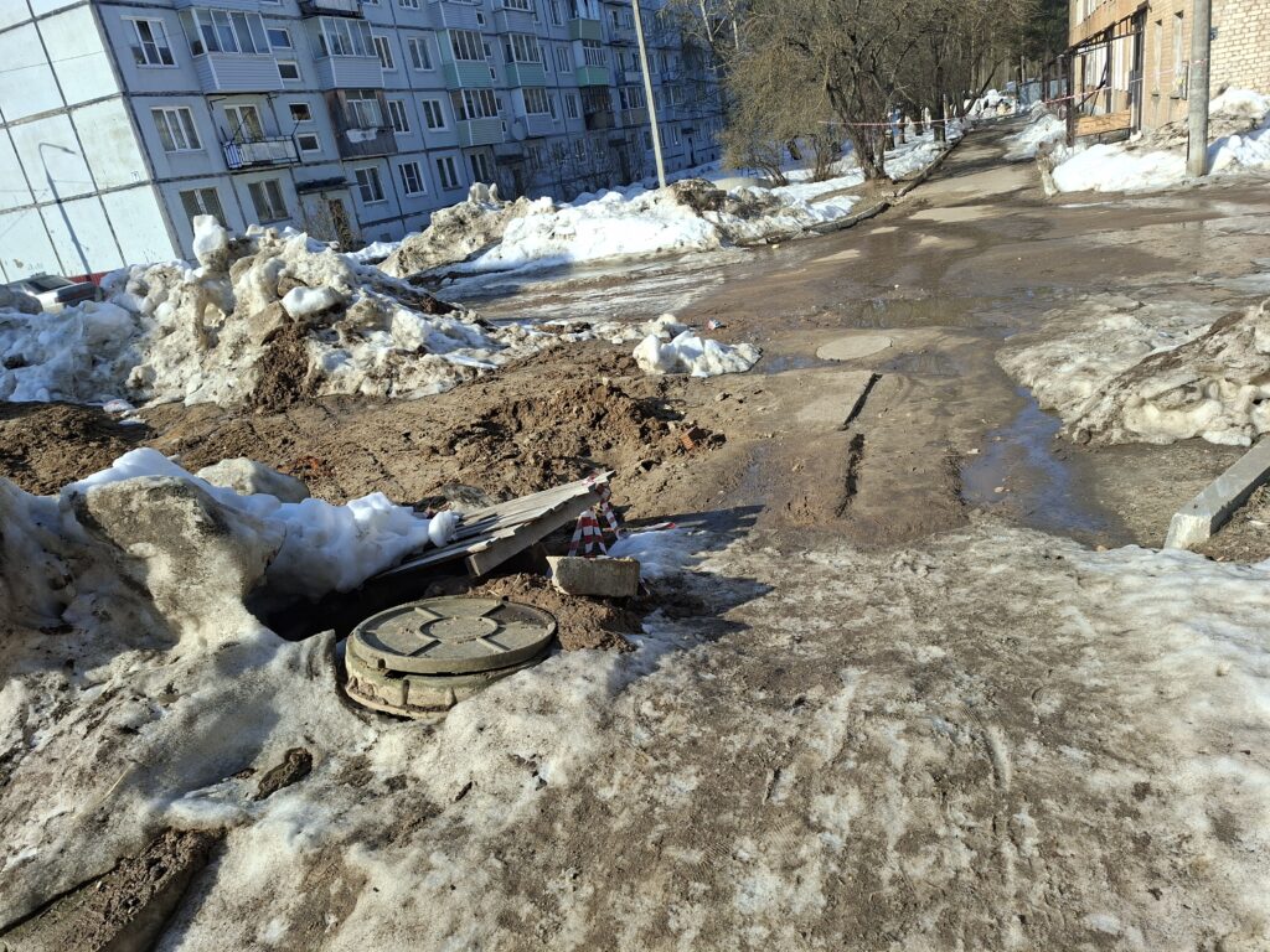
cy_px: 476
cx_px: 635
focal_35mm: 23
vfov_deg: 58.9
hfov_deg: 73.9
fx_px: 844
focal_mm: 5.54
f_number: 1.8
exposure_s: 1/1880
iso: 50
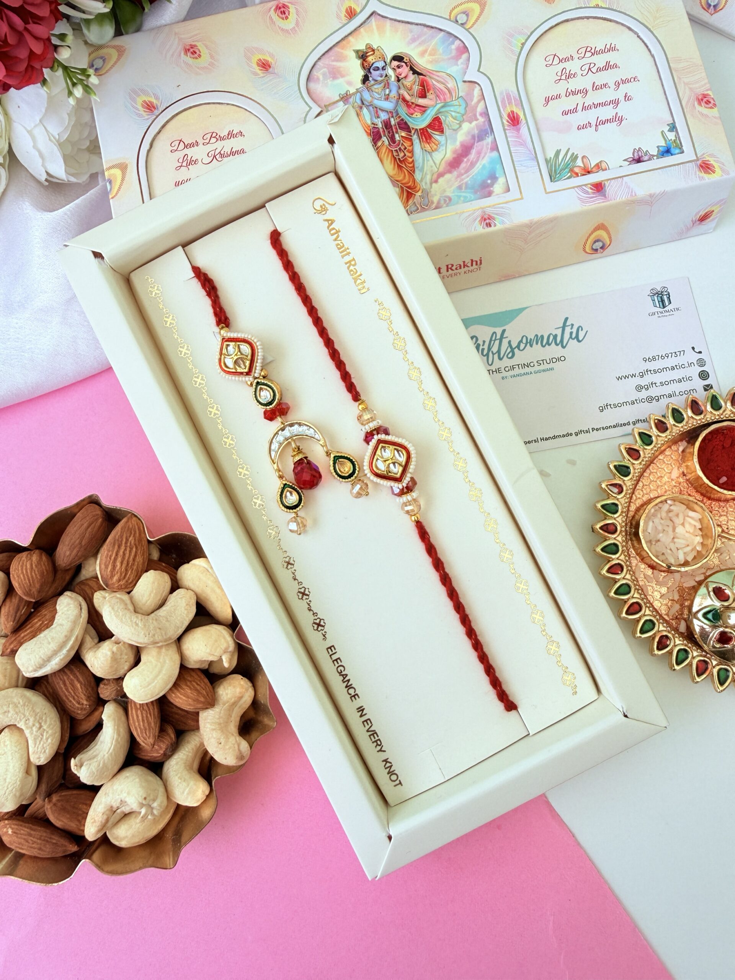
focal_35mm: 24
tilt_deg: -79.7
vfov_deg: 71.6
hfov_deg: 56.8
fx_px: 679
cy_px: 490
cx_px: 368
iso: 40
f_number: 2.2
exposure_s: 1/236
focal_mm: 2.22
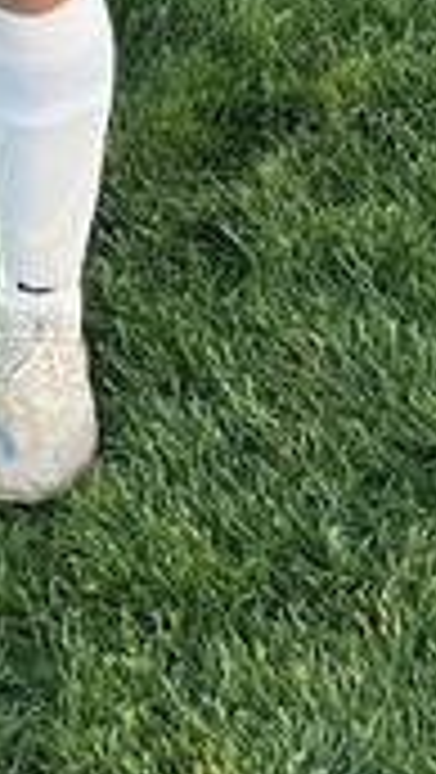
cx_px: 126
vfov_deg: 11.8
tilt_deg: -15.2
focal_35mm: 169
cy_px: -612
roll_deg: +1.3
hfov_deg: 7.2
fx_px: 3467
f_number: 1.5
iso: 40
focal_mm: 5.7
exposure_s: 1/212
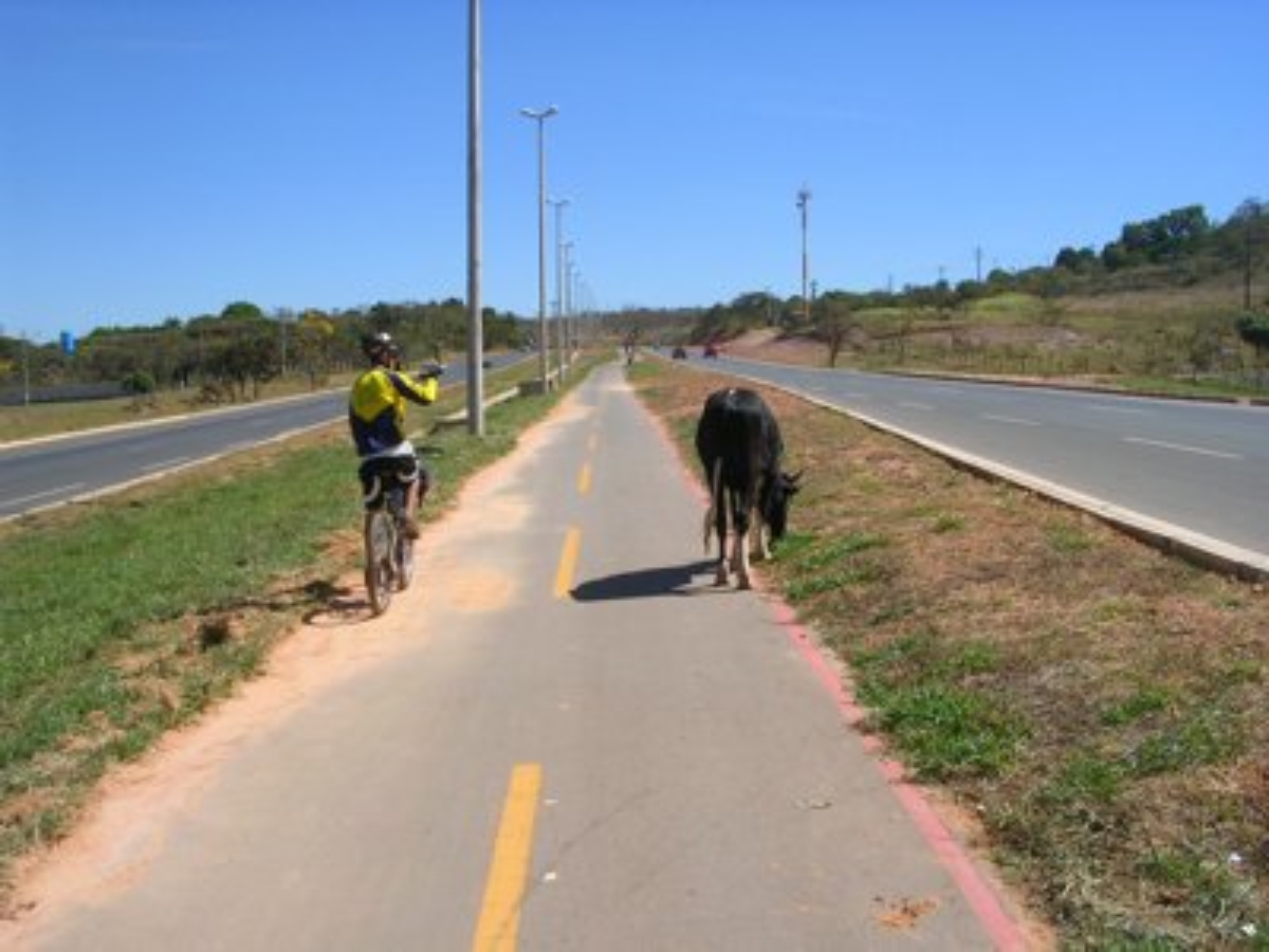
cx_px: 634
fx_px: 1393
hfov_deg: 49.0
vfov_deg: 37.7
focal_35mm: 38
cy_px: 476
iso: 50
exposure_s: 1/323
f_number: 5.6
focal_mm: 5.8
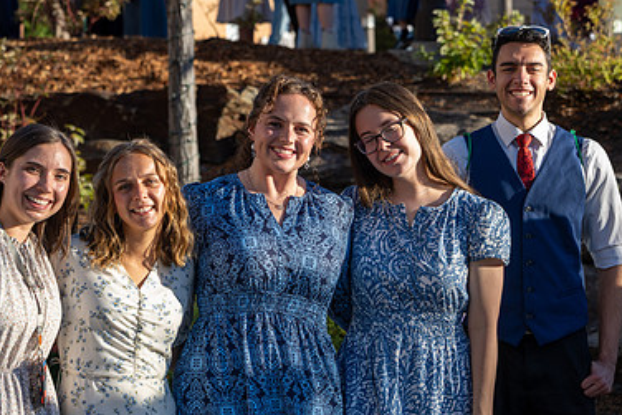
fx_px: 1867
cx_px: 248
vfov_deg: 12.7
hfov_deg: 18.9
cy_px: 183
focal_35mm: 108
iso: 100
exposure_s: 1/320
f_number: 4.5
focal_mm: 70
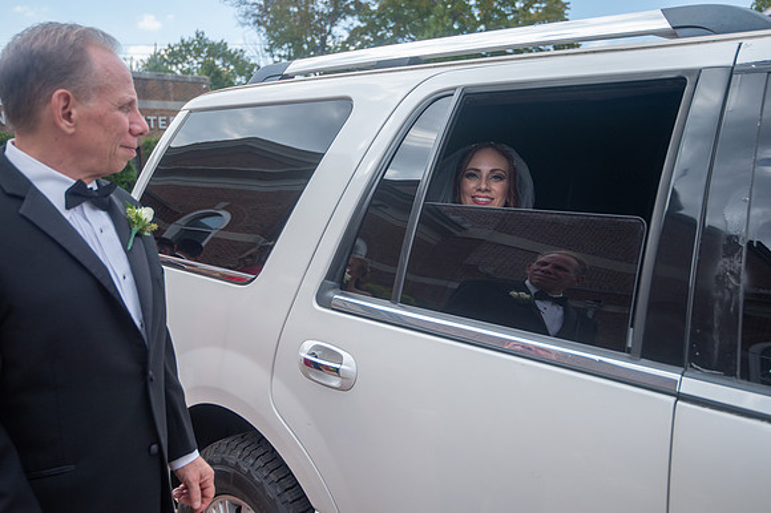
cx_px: 386
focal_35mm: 35
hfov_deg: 54.5
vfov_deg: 37.8
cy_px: 256
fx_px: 749
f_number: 4
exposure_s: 1/1000
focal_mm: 35
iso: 400
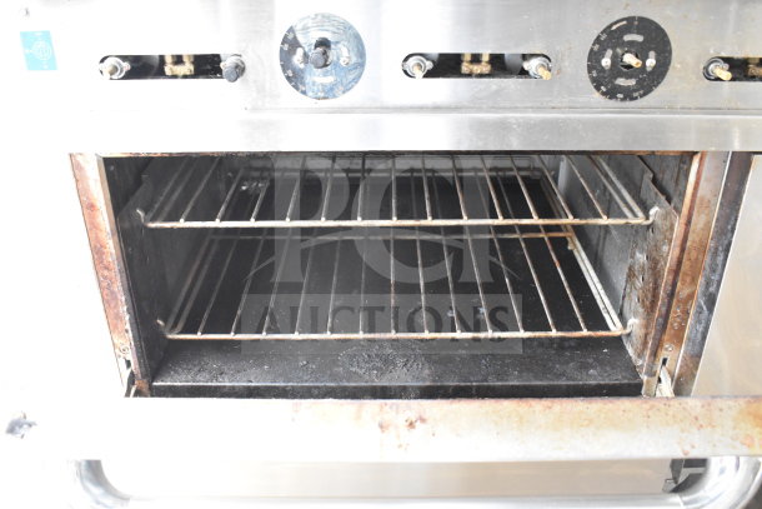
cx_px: 381
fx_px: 699
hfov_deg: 57.2
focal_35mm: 33
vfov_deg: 40.0
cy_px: 254
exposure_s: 1/160
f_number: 6.3
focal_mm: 22
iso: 6400
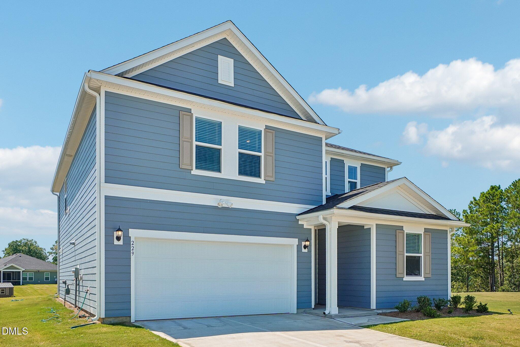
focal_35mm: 24
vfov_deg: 53.1
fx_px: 347
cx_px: 260
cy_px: 174
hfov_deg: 73.7
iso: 400
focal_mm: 16
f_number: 8
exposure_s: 1/320
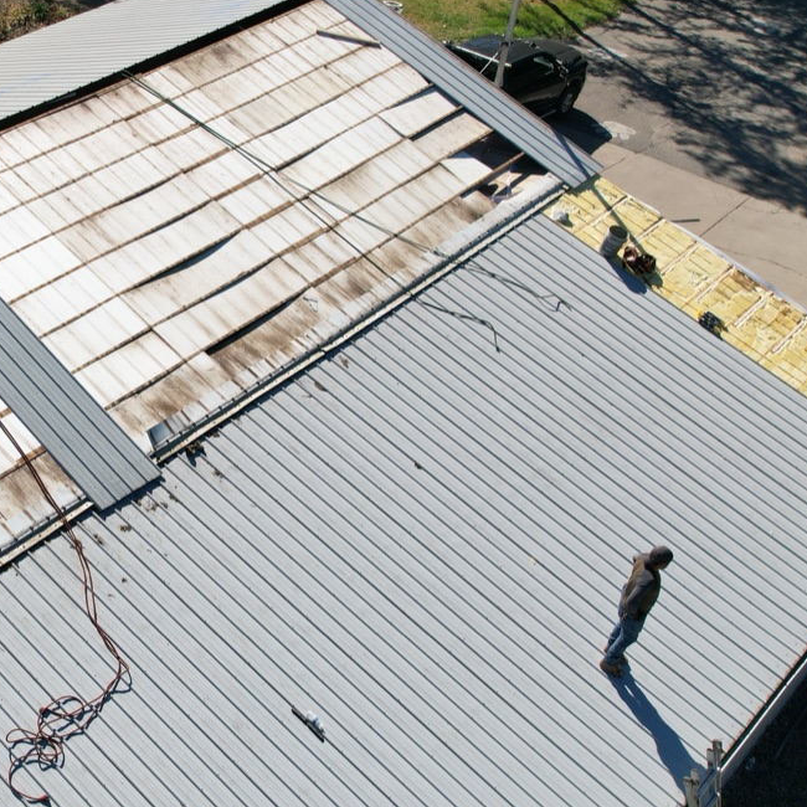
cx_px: 31
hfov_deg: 34.1
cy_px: 387
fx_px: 1213
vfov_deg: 36.8
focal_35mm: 46
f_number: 2.8
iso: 100
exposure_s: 1/2500
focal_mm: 8.38
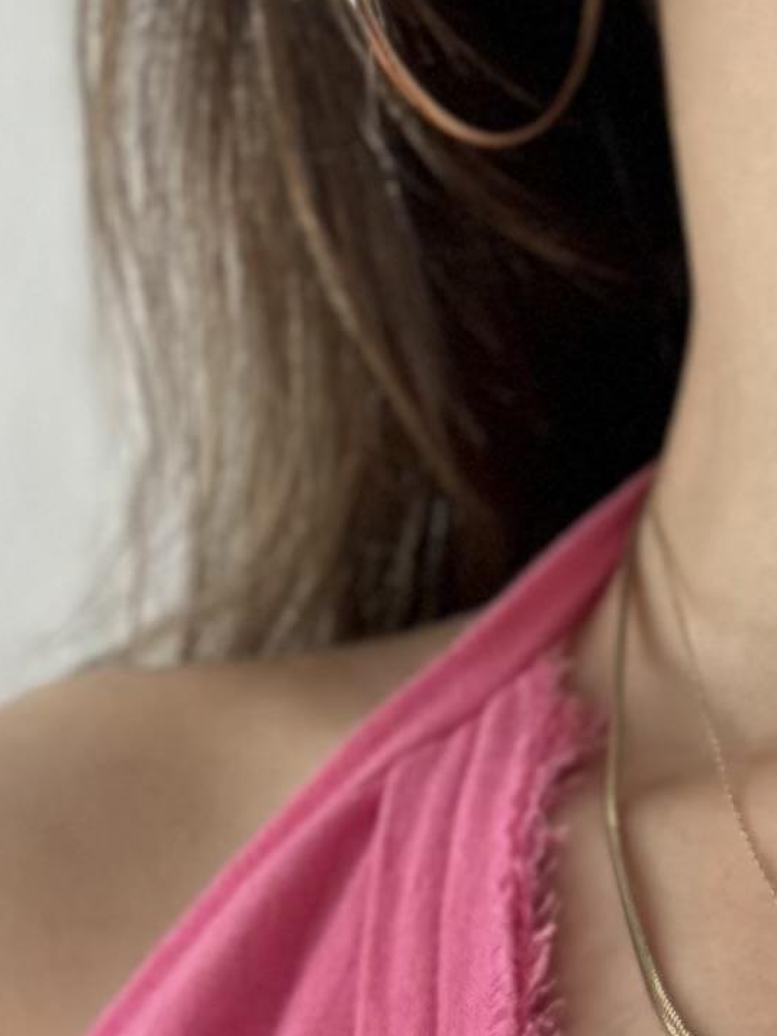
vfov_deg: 7.1
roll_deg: -1.7
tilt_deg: +3.1
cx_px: 1058
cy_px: 2060
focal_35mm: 271
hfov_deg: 5.5
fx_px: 8106
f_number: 1.78
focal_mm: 6.86
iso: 125
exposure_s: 1/115
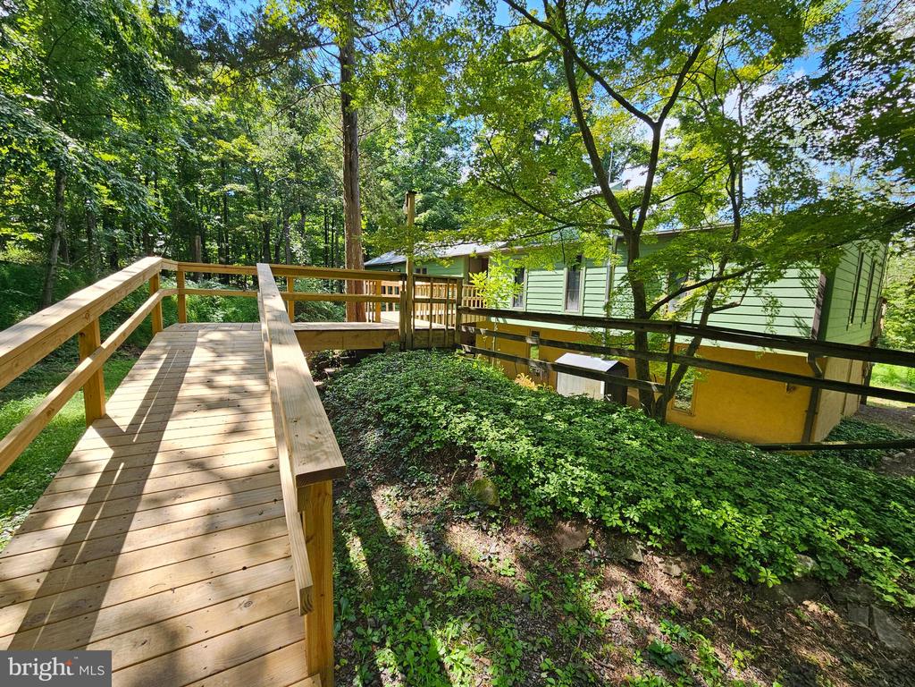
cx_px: 458
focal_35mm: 13
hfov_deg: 106.2
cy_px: 344
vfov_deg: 89.9
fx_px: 344
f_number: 2.2
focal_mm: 2.2
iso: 50
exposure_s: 1/387
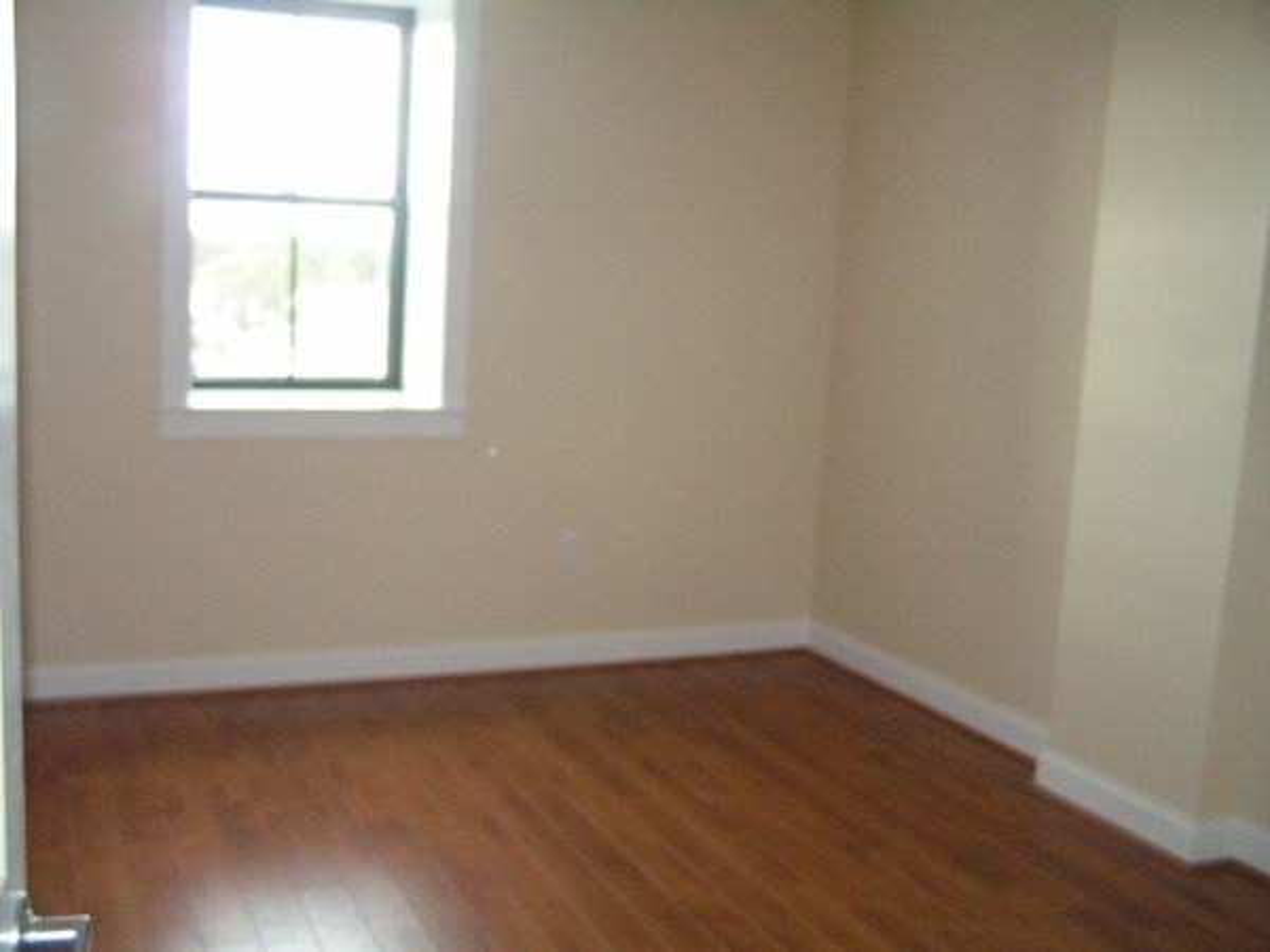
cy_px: 476
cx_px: 635
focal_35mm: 38
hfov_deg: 49.0
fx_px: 1394
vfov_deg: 37.7
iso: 200
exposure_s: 1/40
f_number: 2.8
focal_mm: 6.3
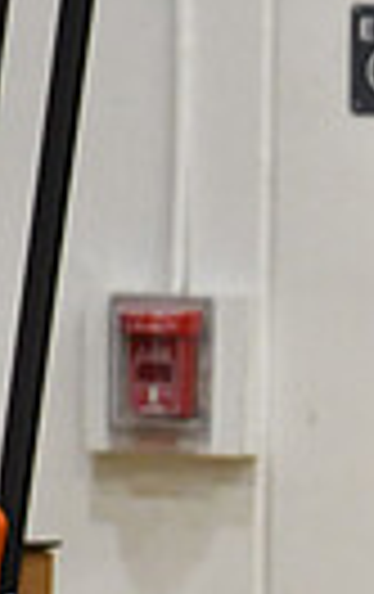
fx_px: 20135
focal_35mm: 1240
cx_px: 1302
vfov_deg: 1.7
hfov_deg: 1.1
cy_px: 533
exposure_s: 1/800
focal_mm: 185
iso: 5000
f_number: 2.8
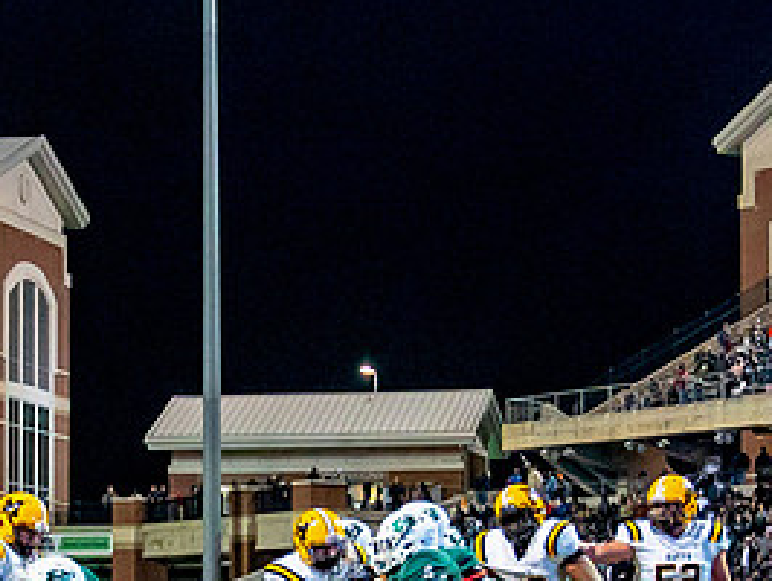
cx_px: 303
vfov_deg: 10.2
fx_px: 3237
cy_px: 543
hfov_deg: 13.6
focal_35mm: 145
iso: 5000
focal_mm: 43
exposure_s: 1/1500
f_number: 2.8
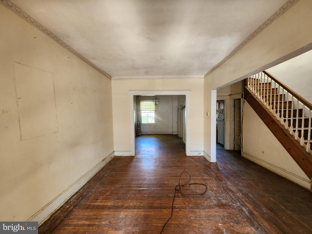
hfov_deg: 106.2
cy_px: 117
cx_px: 156
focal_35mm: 13
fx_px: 117
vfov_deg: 89.9
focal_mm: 2.2
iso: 320
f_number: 2.2
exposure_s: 1/40
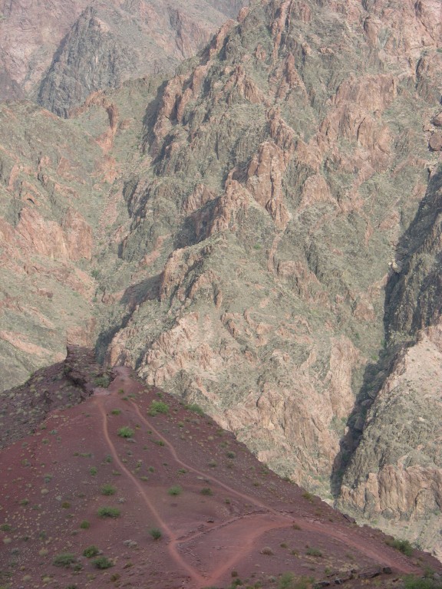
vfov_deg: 21.1
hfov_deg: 15.9
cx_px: 221
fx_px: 1583
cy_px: 294
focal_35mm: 93
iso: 50
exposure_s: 1/181
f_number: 4
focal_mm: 23.7
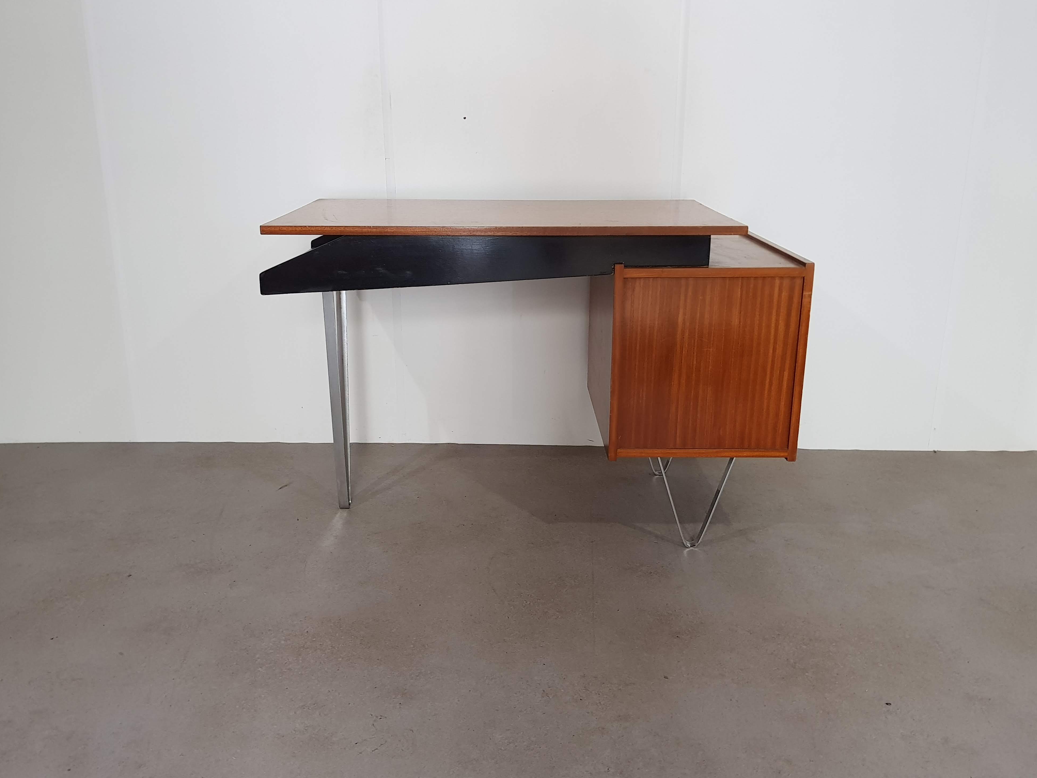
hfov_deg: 65.3
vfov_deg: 51.3
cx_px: 516
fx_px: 809
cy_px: 400
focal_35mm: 27
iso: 125
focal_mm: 4.2
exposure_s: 1/50
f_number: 1.7
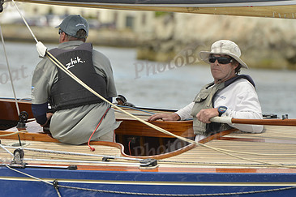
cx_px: 92
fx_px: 2613
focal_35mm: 318
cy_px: 111
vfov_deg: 4.3
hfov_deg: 6.5
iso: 280
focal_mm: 200
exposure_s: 1/1600
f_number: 5.6
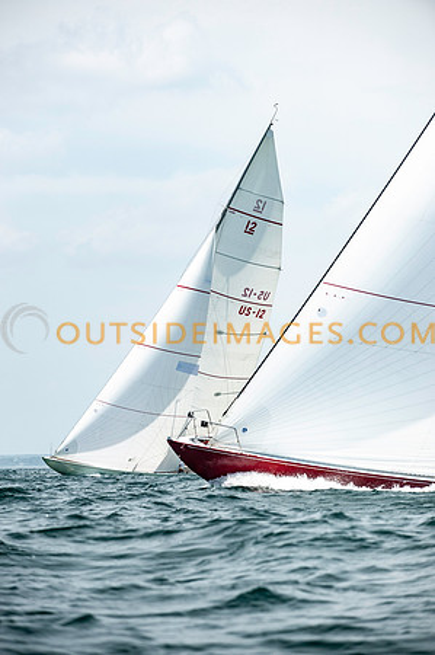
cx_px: 218
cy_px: 328
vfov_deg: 13.3
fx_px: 2816
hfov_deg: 8.8
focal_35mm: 155
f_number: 5
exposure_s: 1/3200
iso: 320
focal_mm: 155
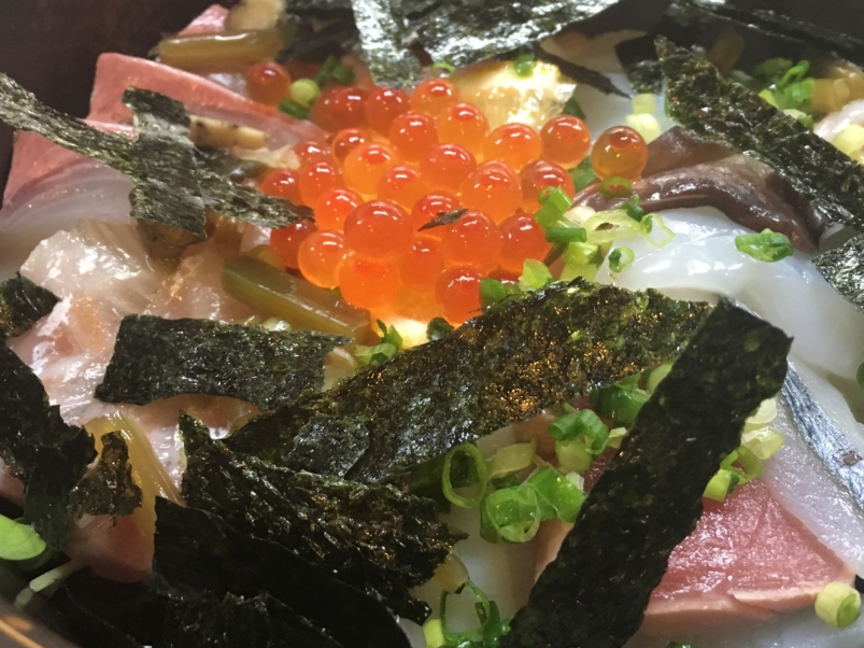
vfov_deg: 38.7
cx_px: 468
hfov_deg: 50.1
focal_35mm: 37
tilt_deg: -51.0
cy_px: 315
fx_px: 923
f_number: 2.2
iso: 200
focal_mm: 4.15
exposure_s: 1/15
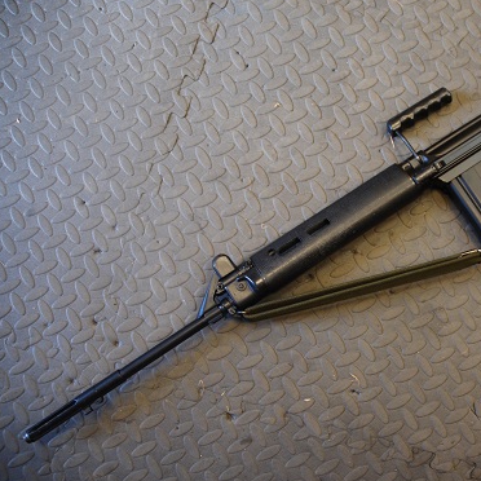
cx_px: 358
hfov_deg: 43.5
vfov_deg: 44.9
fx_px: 582
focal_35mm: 37
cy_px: 239
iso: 450
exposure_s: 1/30
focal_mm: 18
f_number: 3.5
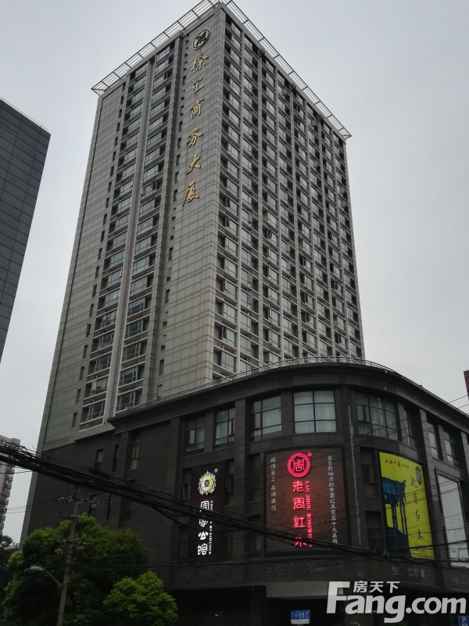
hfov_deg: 42.9
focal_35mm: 33
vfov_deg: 55.4
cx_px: 234
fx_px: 596
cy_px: 313
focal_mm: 3.81
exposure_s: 1/33.3
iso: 125
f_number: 2.2
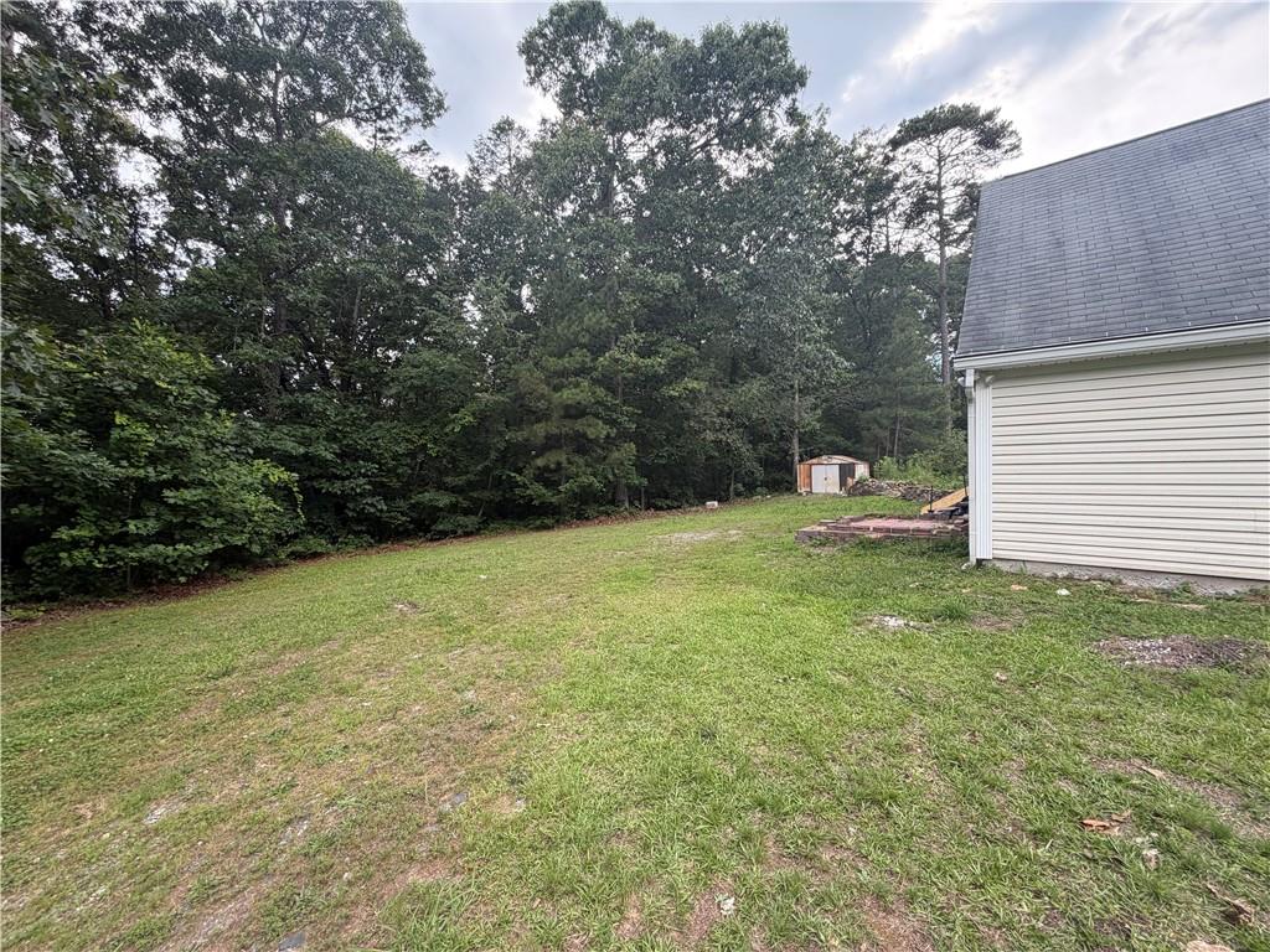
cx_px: 635
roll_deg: +0.2
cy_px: 476
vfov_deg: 85.7
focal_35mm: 14
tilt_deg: -1.0
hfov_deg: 102.1
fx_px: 514
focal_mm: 2.22
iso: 50
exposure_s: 1/226
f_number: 2.2
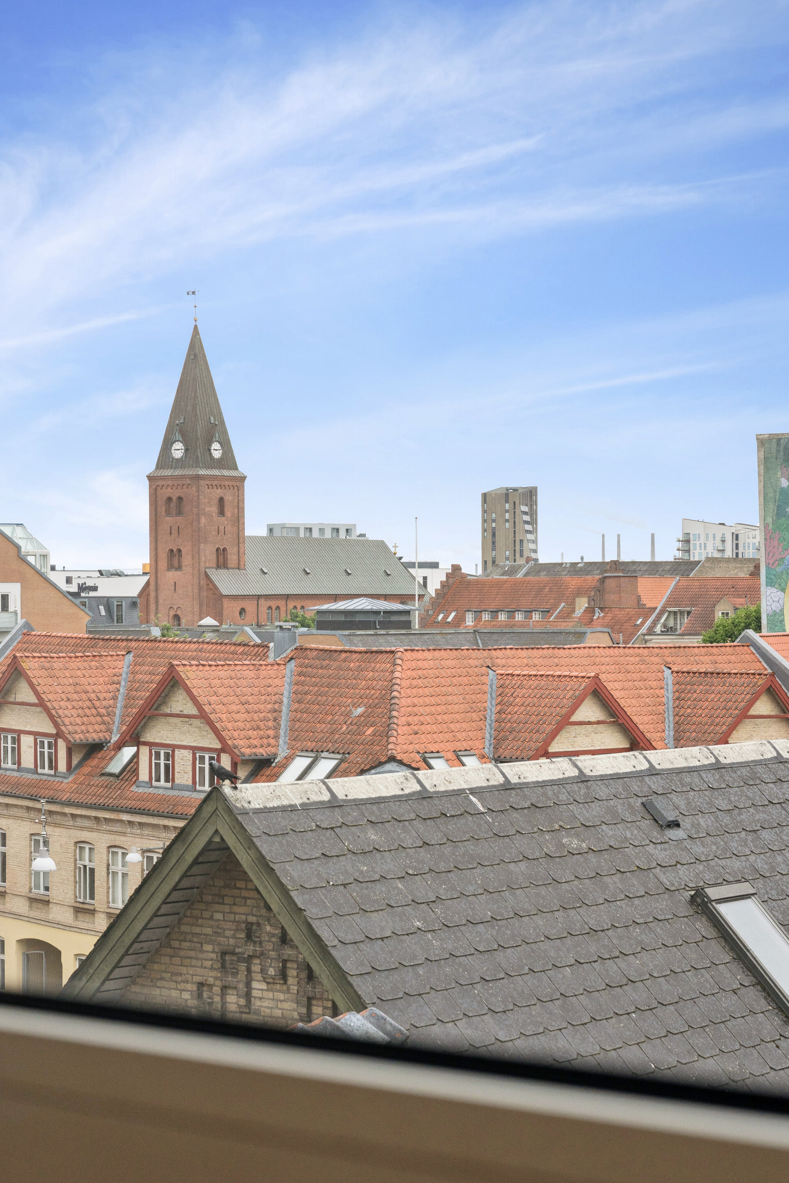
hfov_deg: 17.7
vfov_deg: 26.3
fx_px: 2531
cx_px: 420
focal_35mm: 77
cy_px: 625
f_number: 8
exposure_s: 1/320
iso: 1000
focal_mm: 70
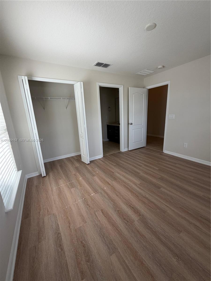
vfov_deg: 102.1
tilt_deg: -13.5
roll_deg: +2.9
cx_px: 106
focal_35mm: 14
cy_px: 140
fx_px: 114
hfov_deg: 85.7
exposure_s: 1/121
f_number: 2.2
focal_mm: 2.22
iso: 64
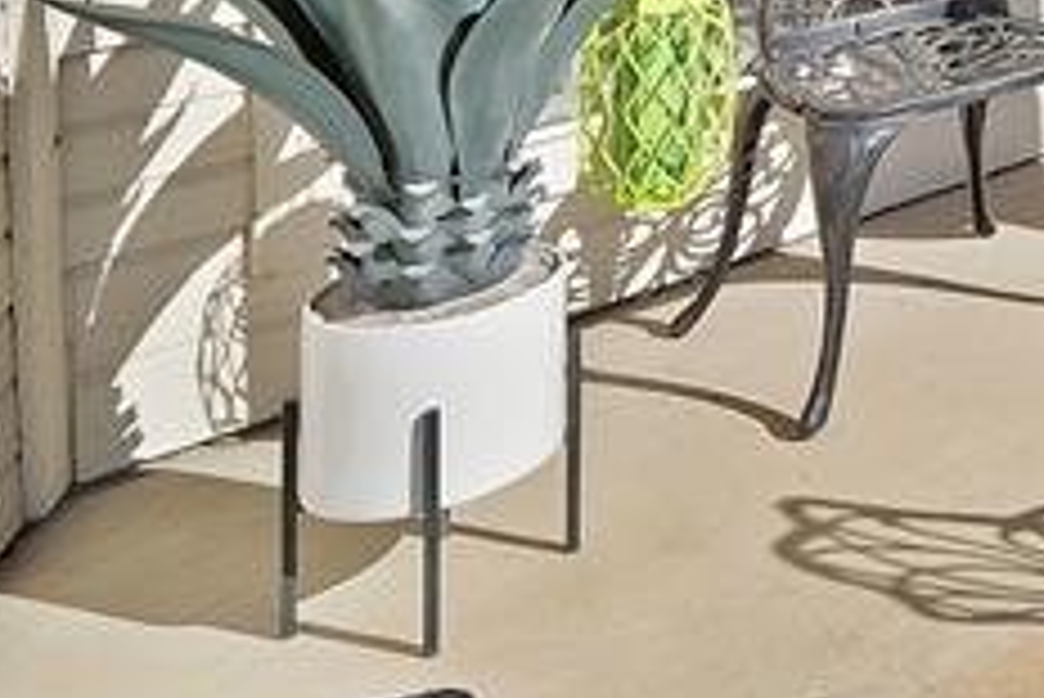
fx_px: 1538
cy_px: -385
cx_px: 1908
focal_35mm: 53
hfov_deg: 21.8
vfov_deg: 21.1
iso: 640
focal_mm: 12
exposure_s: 1/200
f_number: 9
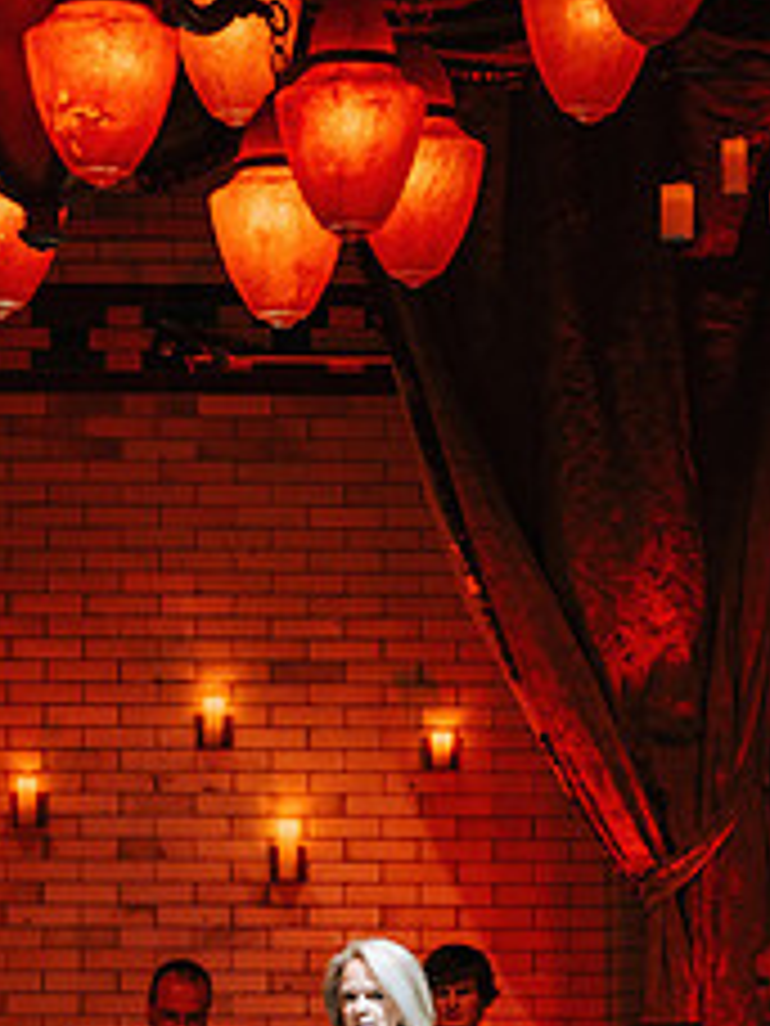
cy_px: 922
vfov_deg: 11.6
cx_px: 194
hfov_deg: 8.8
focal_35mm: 169
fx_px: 5012
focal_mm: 89
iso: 1600
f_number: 2.8
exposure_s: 1/250
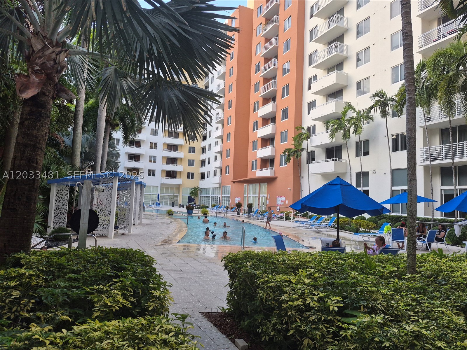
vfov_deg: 58.9
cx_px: 234
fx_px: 310
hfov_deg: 73.9
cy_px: 175
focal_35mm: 23
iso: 125
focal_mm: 5.4
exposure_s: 1/180
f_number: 1.8
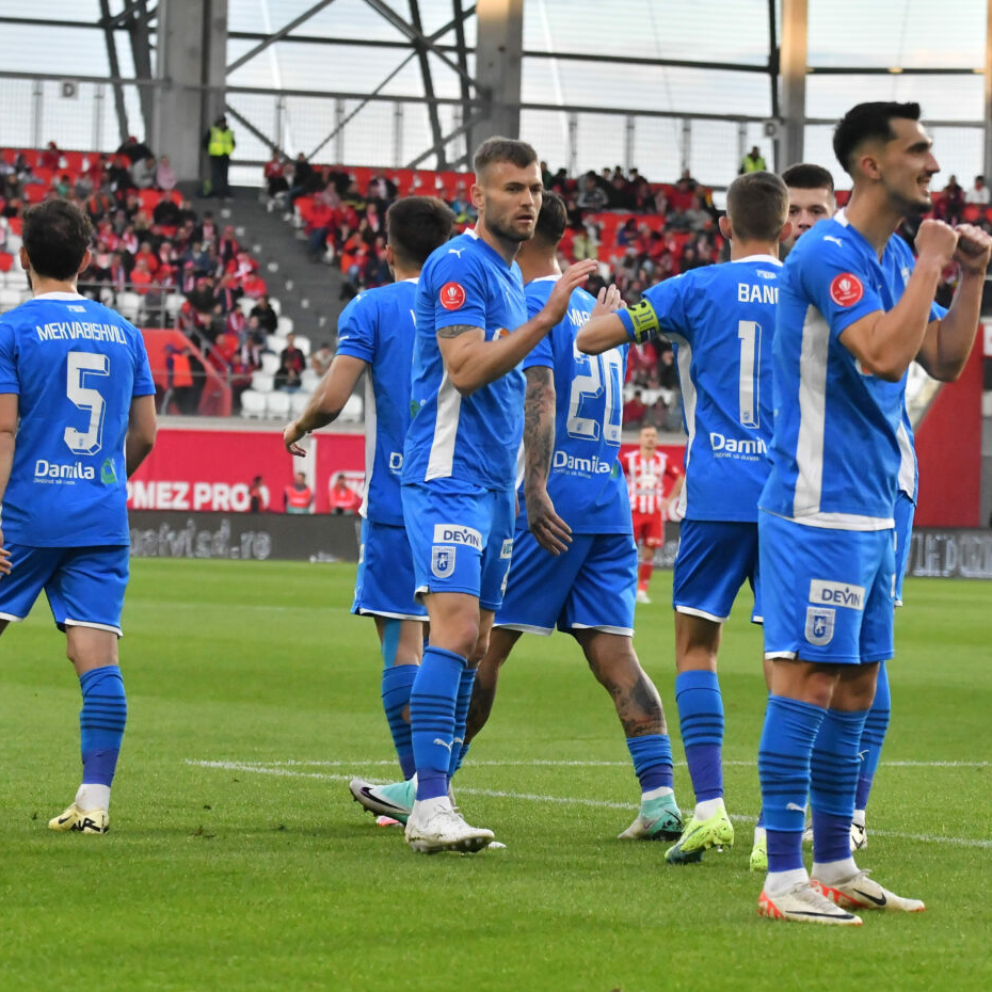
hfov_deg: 8.1
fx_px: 6971
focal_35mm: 215
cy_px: 495
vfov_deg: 8.1
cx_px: 710
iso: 3200
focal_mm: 112
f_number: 5
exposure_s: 1/3200
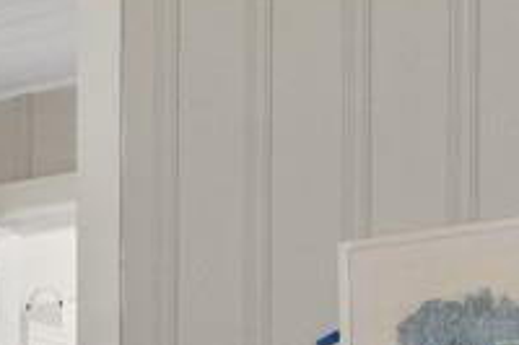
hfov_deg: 11.2
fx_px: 1844
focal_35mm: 128
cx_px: -971
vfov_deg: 10.0
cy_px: 647
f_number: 9
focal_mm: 16
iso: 800
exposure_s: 1/3
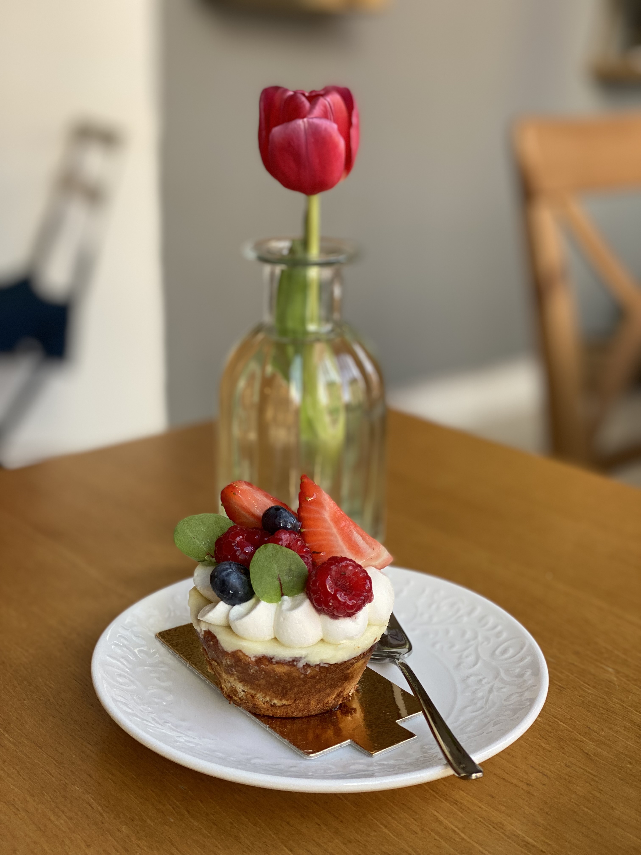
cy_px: 428
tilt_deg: -17.6
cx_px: 320
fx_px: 1284
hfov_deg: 28.0
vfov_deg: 36.8
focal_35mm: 52
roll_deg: -0.5
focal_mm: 6
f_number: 2
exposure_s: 1/122
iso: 64
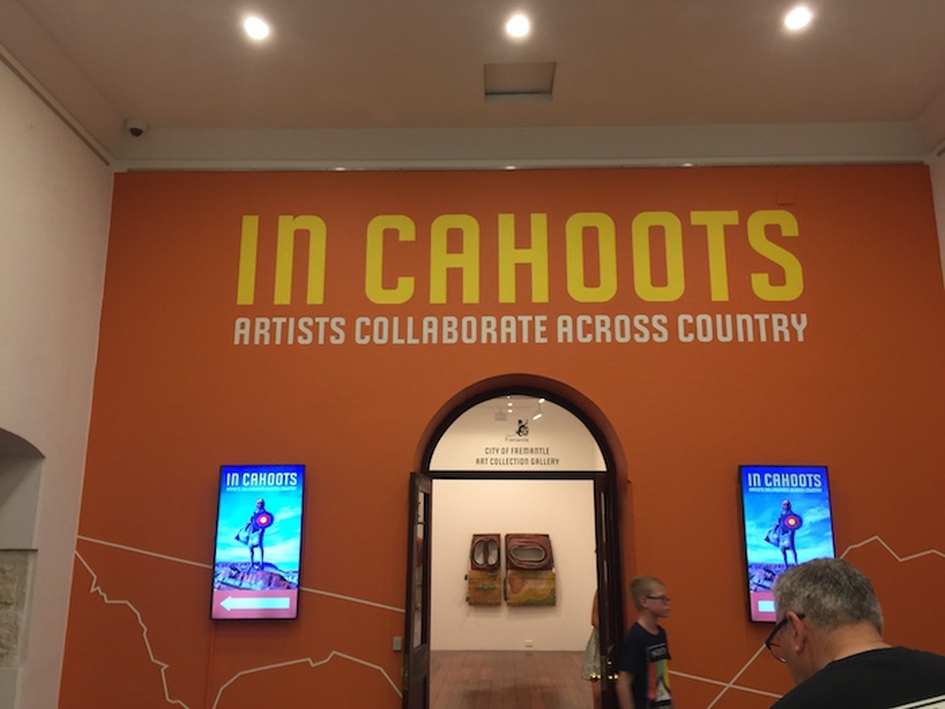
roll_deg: +0.4
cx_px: 472
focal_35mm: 29
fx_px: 792
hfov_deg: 61.7
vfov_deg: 48.2
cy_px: 354
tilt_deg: +11.2
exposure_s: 1/17
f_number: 2.2
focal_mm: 4.15
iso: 50
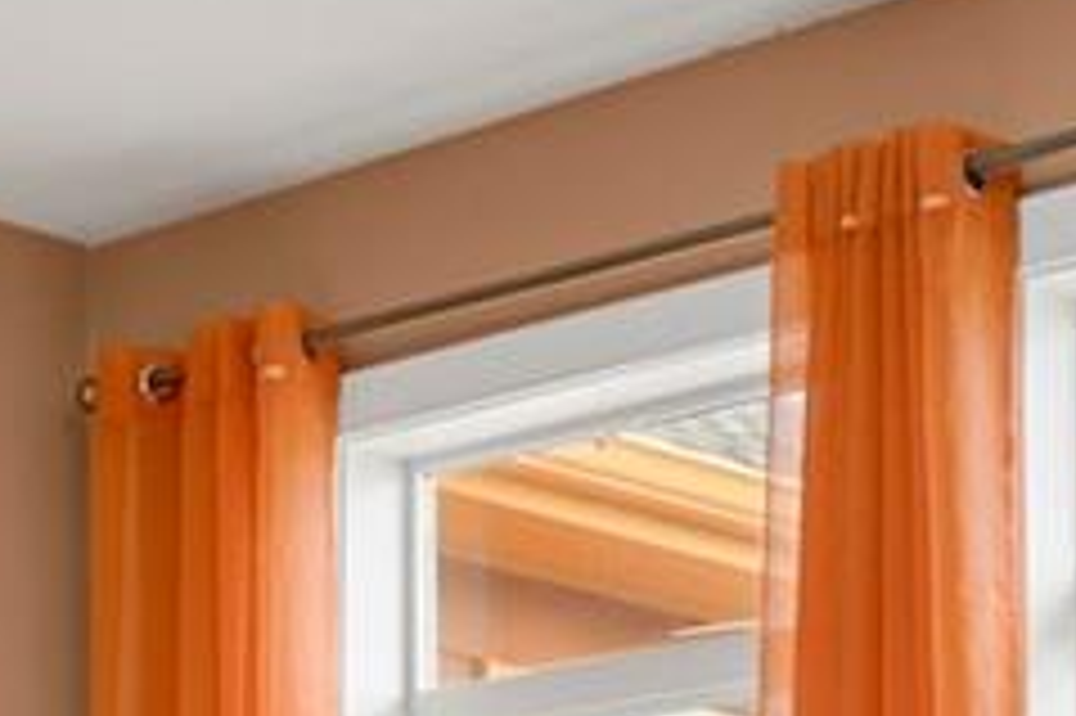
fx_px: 3405
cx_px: 50
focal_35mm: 114
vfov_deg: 11.0
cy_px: 1396
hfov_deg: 17.6
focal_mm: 17
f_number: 8
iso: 2800
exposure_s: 1/20
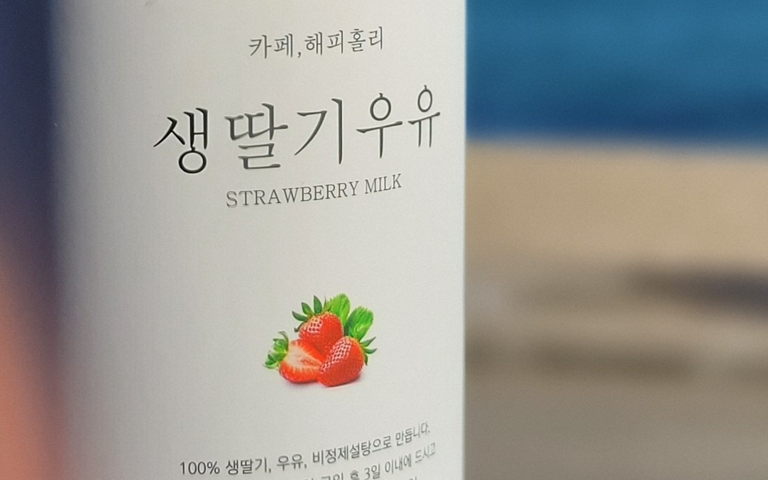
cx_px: 229
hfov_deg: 21.1
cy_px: 77
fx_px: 2051
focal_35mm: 98
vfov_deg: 13.3
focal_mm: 7
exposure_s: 1/1218
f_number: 1.8
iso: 20
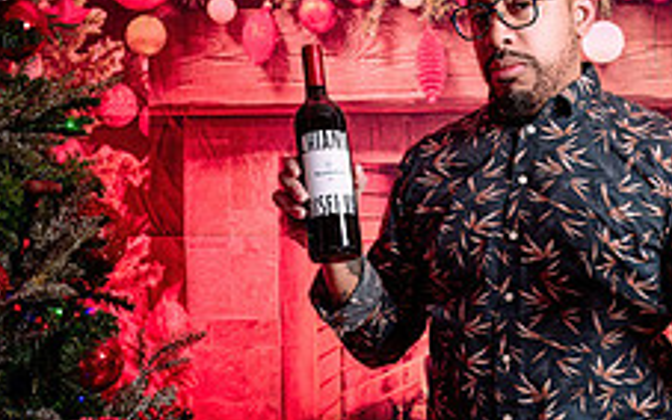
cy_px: 191
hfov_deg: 23.0
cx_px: 433
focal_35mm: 90
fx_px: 1649
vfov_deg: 14.5
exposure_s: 1/125
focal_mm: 32
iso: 500
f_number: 4
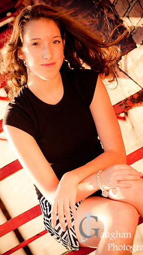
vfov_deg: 13.6
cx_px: 78
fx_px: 1066
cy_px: 127
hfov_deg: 7.7
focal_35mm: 158
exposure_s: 1/2000
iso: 500
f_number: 3.2
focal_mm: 100
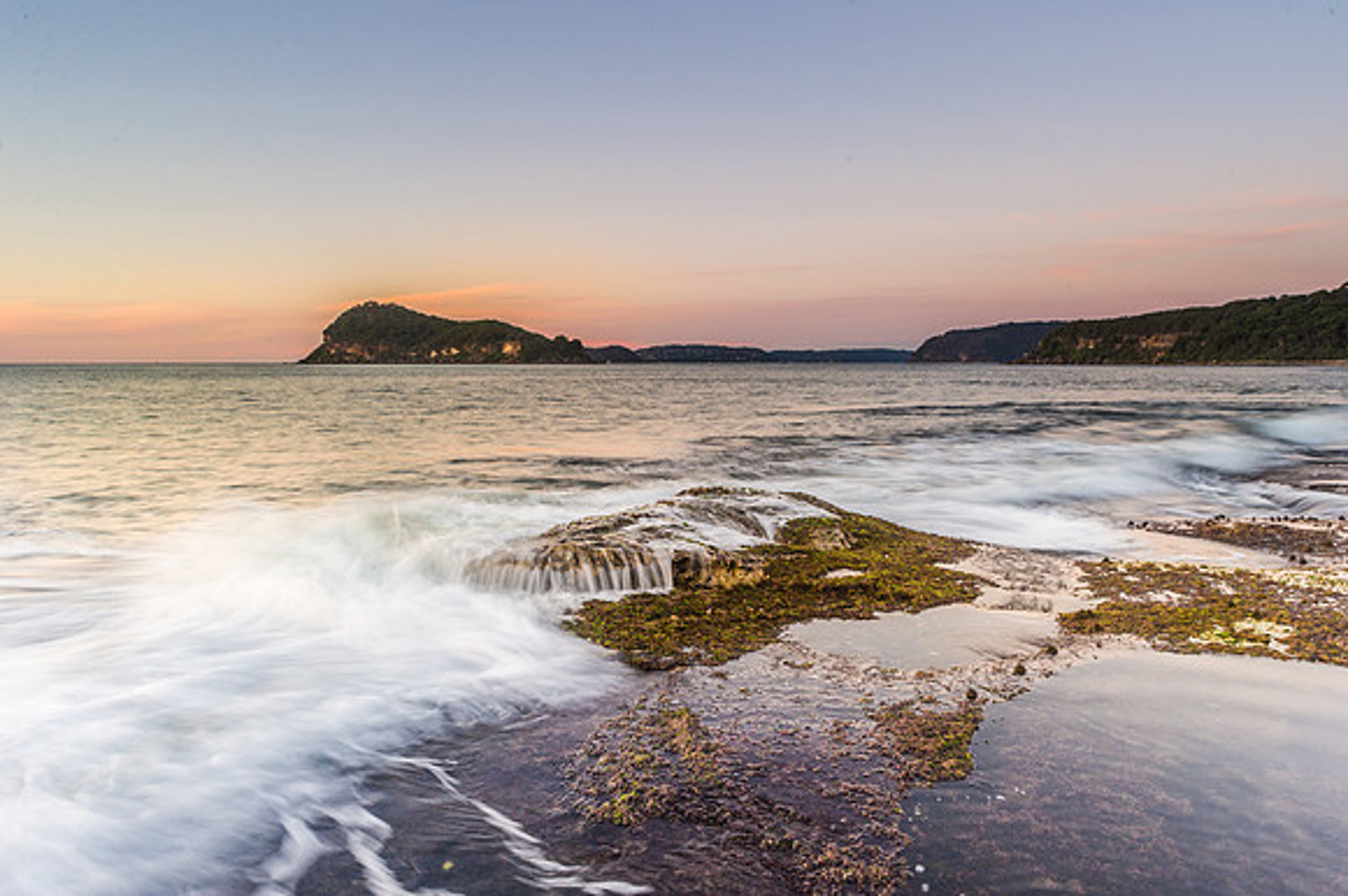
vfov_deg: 52.6
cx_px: 674
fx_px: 908
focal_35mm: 24
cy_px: 448
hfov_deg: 73.2
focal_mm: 24
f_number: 11
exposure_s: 1/2.5
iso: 100
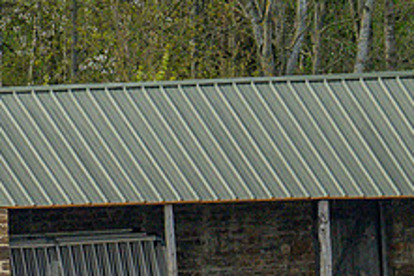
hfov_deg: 0.8
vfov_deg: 0.5
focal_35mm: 2586
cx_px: -41
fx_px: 29716
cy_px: 341
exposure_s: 1/2000
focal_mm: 400
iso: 400
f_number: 4.5
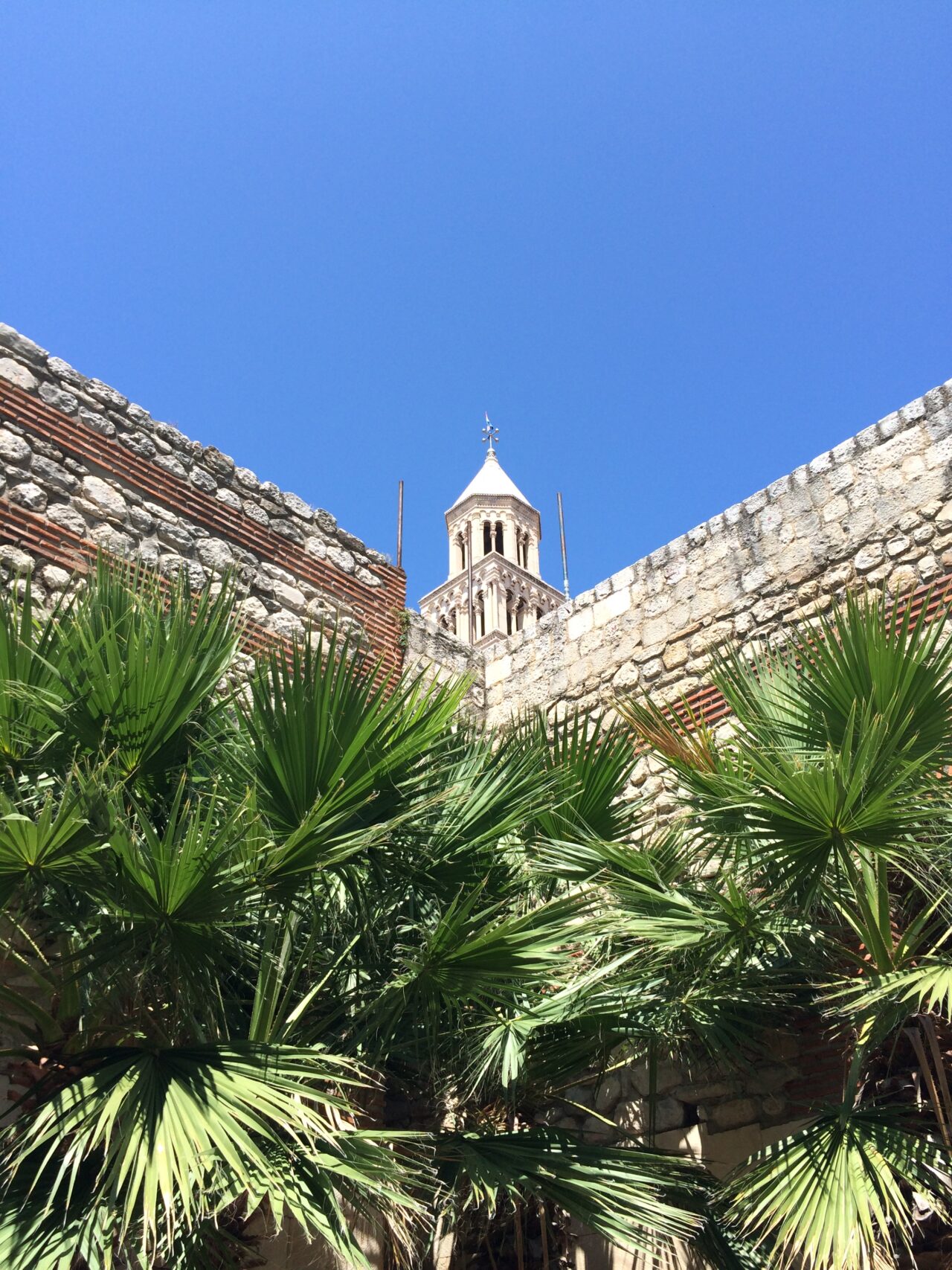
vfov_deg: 60.0
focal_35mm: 30
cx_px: 476
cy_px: 635
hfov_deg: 46.8
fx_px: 1100
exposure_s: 1/1368
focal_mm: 4.12
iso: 32
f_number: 2.2
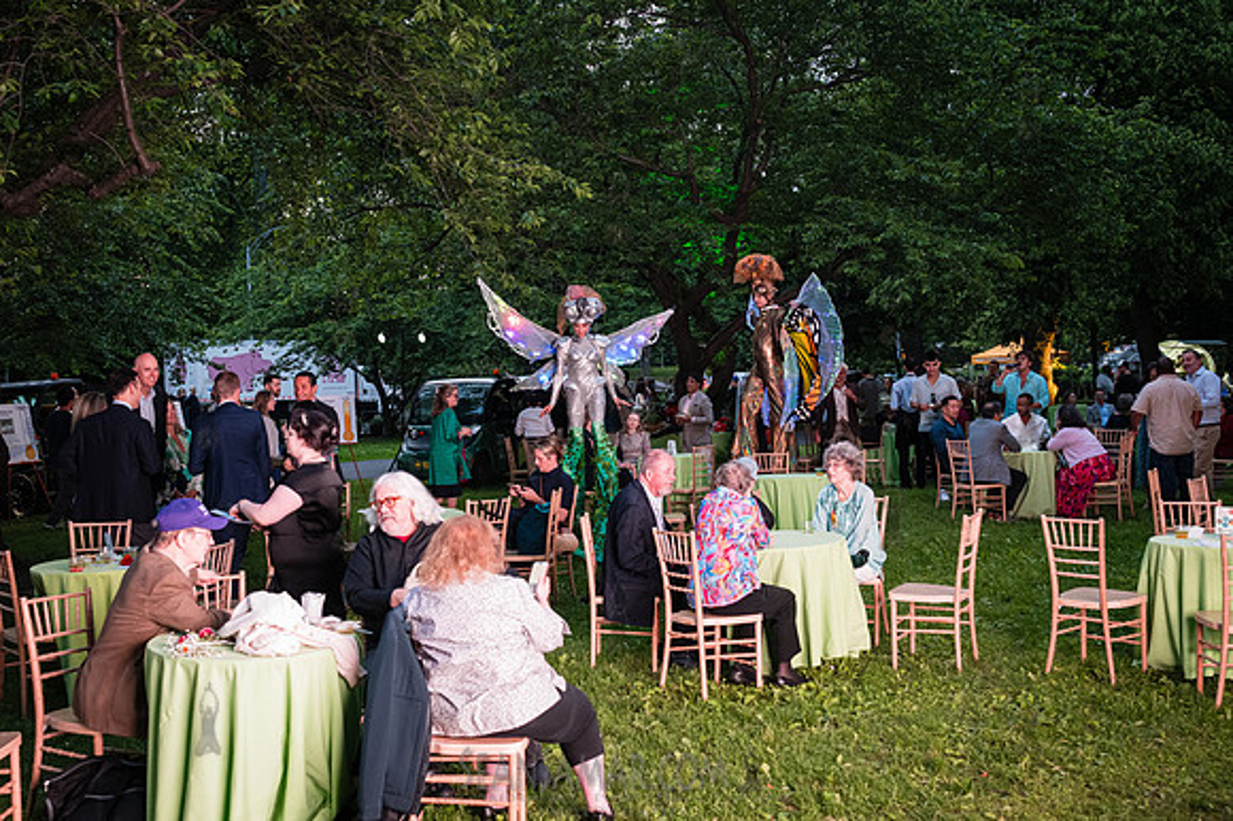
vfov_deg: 32.5
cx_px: 616
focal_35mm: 41
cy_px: 410
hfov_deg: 47.4
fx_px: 1405
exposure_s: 1/250
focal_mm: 41
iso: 6400
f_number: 4
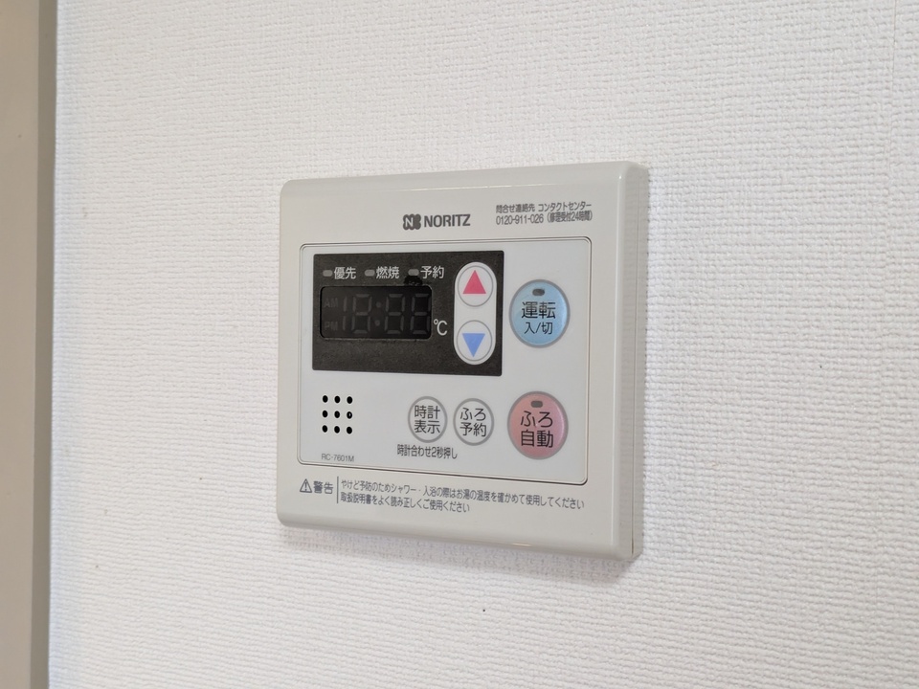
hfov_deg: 37.5
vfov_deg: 28.6
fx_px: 1354
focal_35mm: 51
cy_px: 344
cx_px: 460
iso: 160
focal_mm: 5.43
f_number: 1.89
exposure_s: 1/60
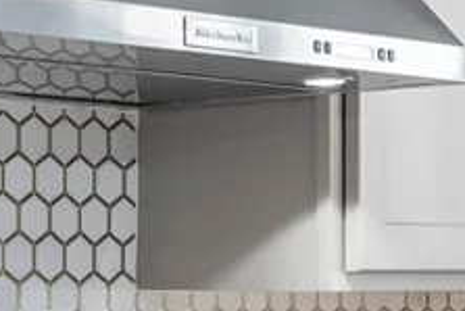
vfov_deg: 7.1
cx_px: -31
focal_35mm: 193
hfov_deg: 10.5
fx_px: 2494
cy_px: 274
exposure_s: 1
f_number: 8
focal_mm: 28
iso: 400
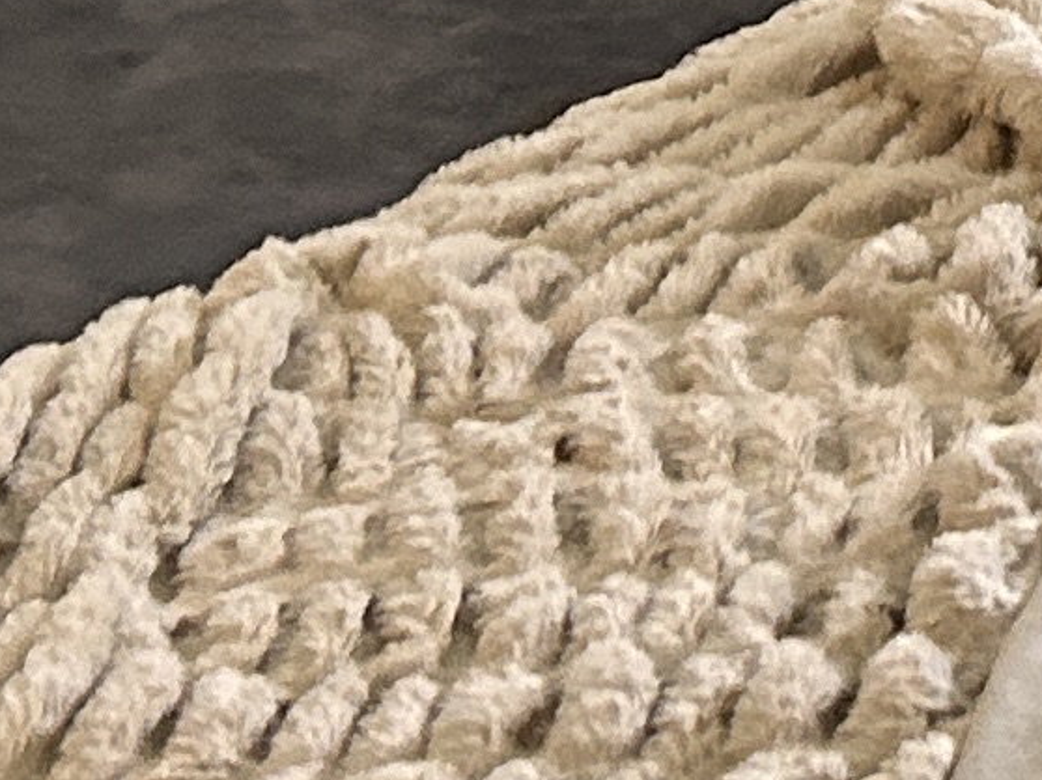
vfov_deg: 7.2
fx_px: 5657
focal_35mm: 188
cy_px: -1381
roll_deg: -0.6
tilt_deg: -8.0
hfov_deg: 10.1
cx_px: 1727
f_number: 1.5
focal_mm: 5.7
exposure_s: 1/50
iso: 200
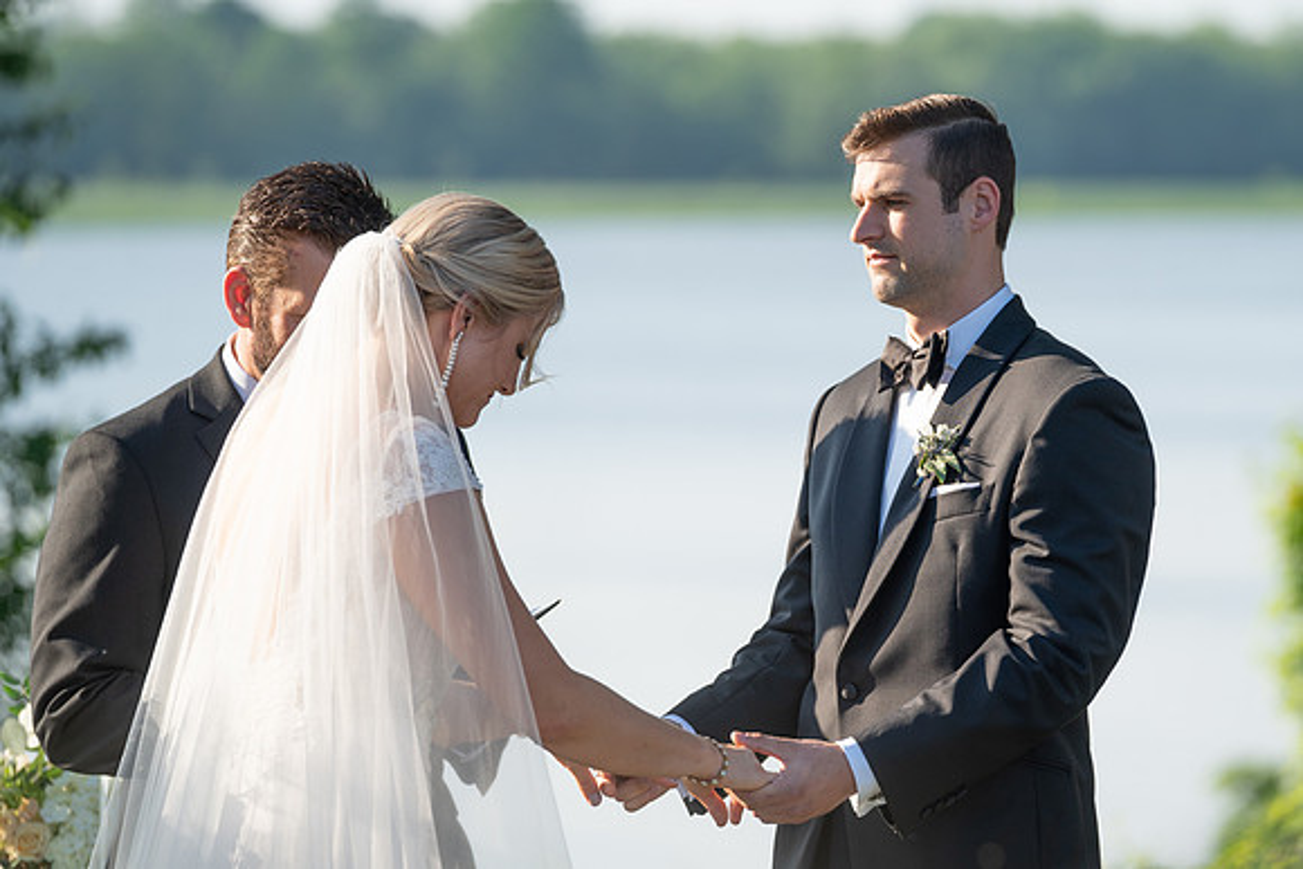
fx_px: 8628
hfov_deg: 8.6
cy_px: 489
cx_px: 802
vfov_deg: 5.8
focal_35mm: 238
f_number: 4
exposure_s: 1/640
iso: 100
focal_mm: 189
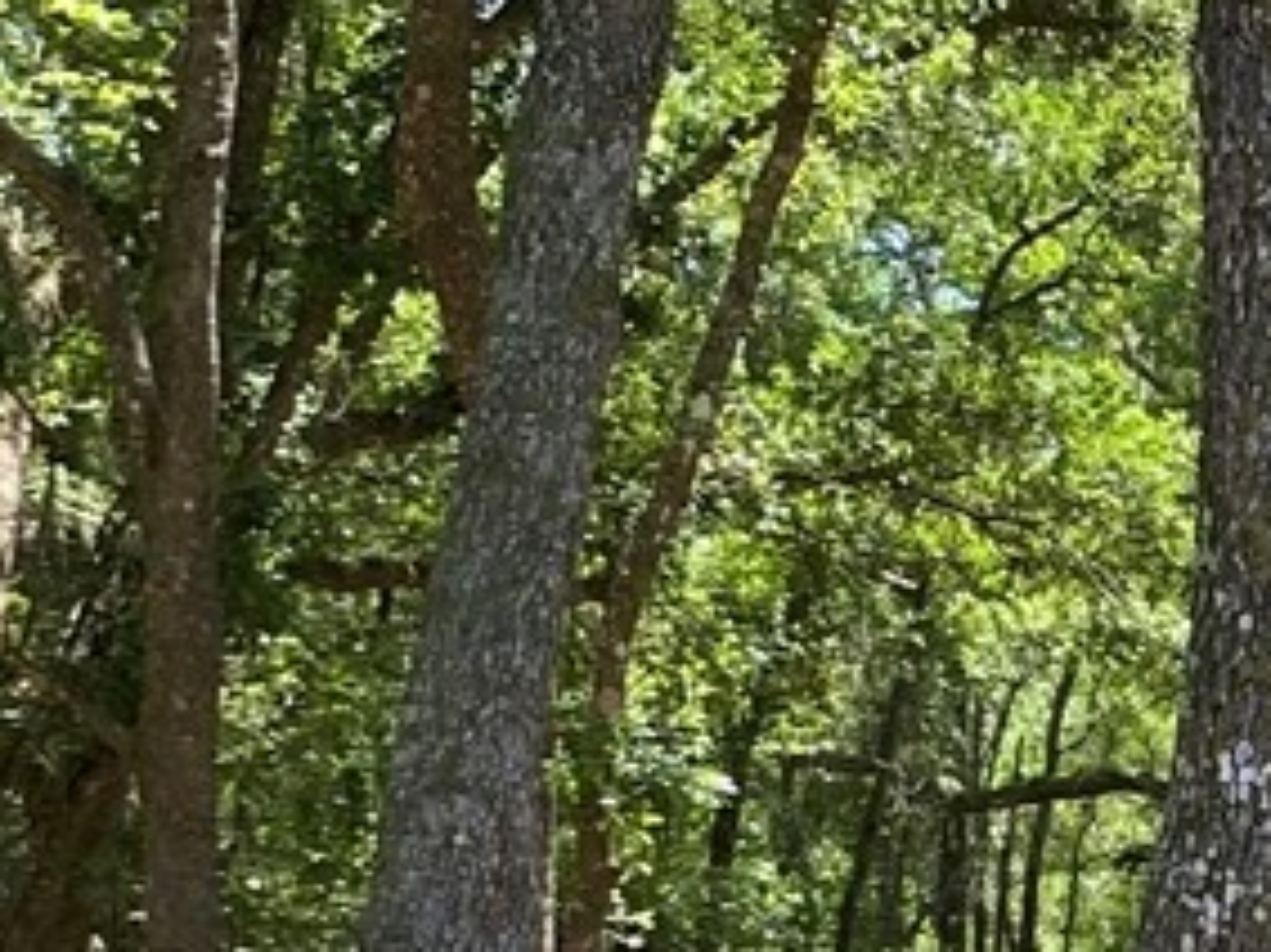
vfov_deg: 9.8
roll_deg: -0.1
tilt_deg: -2.4
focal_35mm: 147
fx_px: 5395
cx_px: 2344
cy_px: 1365
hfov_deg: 12.2
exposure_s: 1/431
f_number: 1.8
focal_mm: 4.25
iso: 32
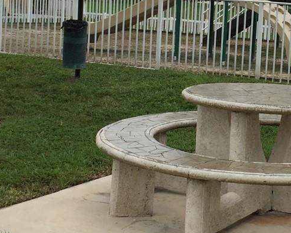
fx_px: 801
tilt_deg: -5.9
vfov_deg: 16.5
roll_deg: -4.0
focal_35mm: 93
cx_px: 274
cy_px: 70
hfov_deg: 20.1
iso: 32
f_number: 2.2
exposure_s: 1/1068
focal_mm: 4.15
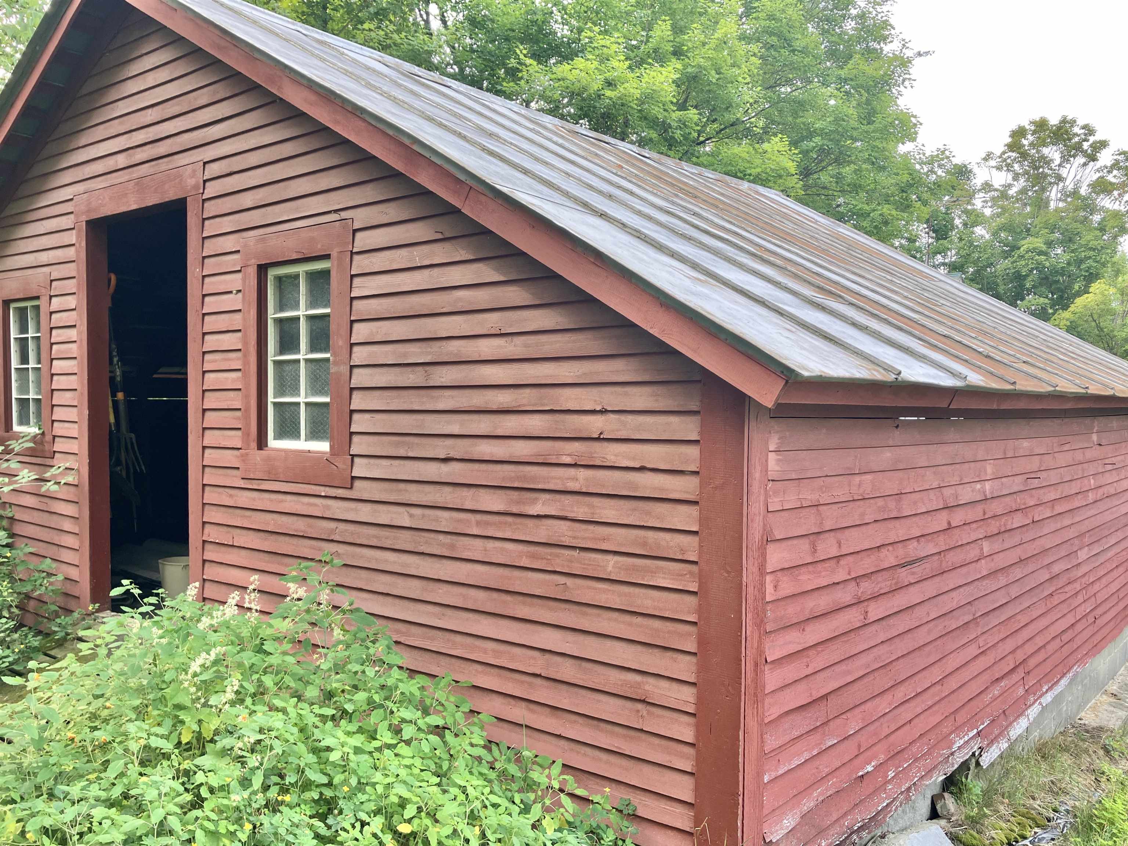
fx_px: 912
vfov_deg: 49.7
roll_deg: -2.0
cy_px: 423
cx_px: 564
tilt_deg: -2.1
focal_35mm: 28
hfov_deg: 63.4
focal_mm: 3.99
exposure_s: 1/154
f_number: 1.8
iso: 25
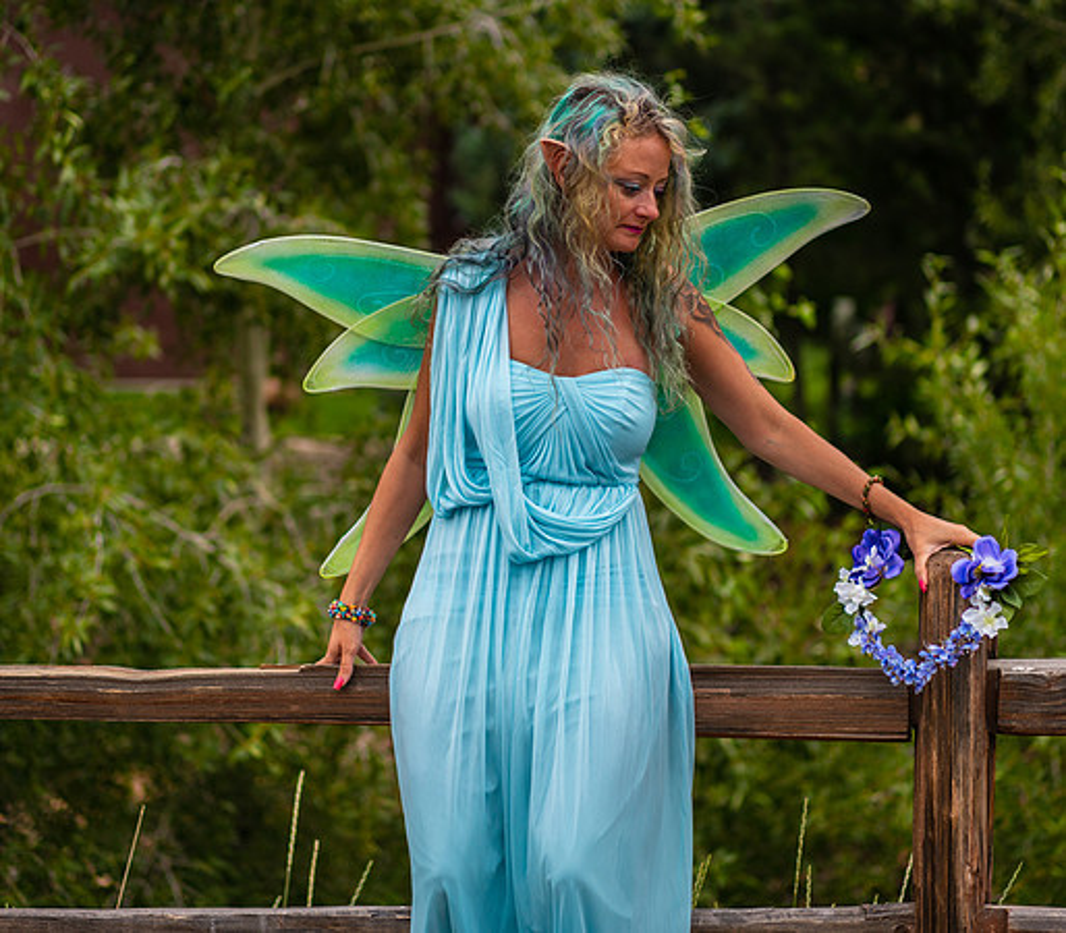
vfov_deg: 21.8
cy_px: 403
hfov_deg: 24.8
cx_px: 548
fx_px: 2427
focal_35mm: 74
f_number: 1.8
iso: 200
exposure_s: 1/200
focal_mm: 55
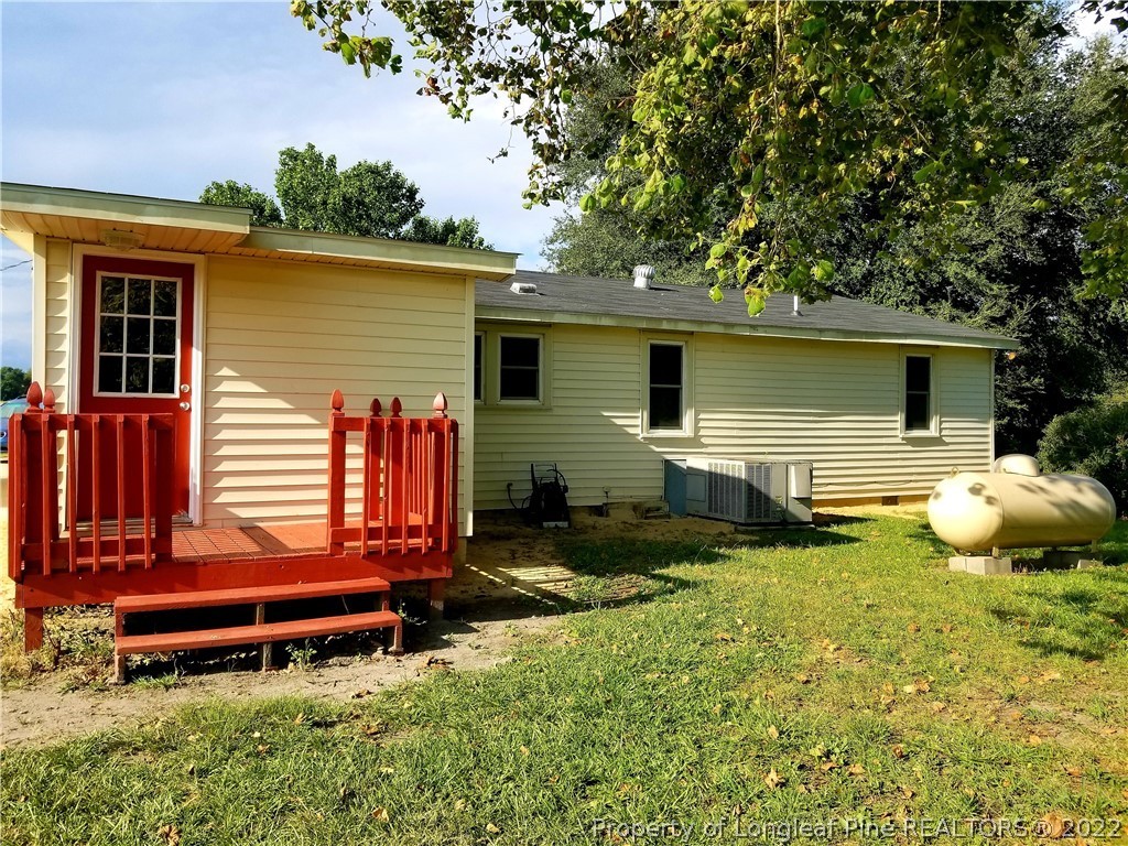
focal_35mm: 26
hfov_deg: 67.3
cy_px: 423
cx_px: 564
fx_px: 847
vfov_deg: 53.1
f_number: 1.7
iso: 50
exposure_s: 1/1460
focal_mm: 4.25
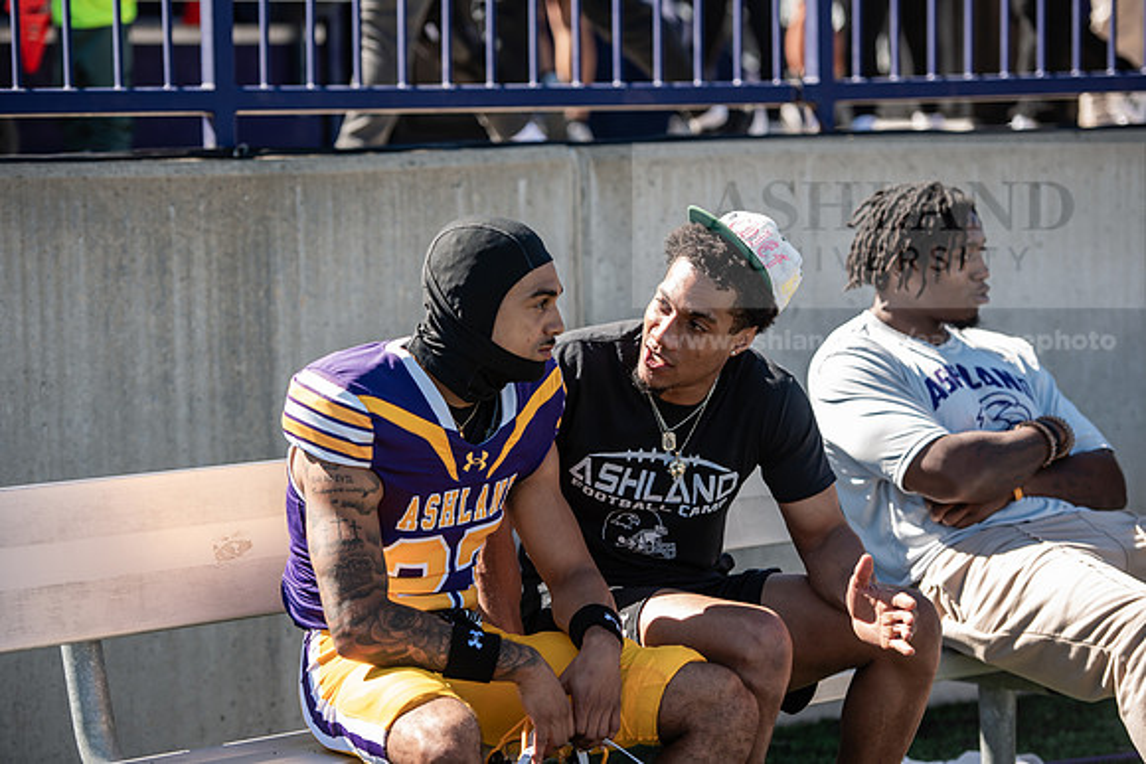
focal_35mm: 120
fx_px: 3821
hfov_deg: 17.1
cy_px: 382
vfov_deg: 11.4
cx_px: 573
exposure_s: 1/500
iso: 125
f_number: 3.2
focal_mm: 120
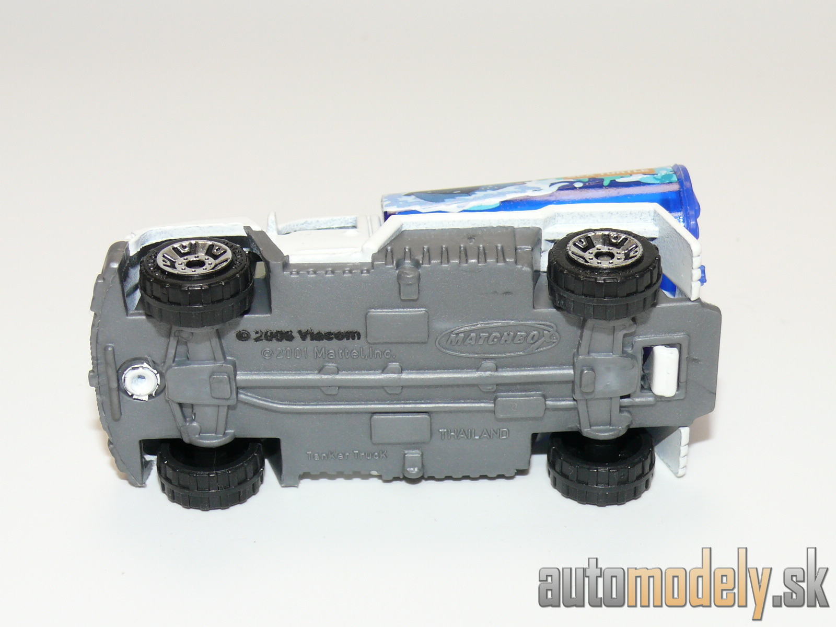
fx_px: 1787
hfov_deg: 26.3
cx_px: 418
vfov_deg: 19.9
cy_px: 314
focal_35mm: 74
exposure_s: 1/30
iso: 100
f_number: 4
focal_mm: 11.1
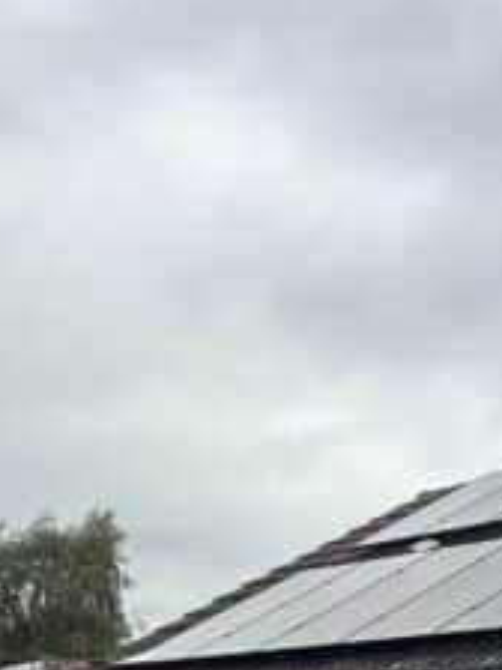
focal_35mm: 64
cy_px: 637
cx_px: 1001
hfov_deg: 17.0
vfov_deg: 28.7
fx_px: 1238
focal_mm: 2.22
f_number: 2.2
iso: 50
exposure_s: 1/1105
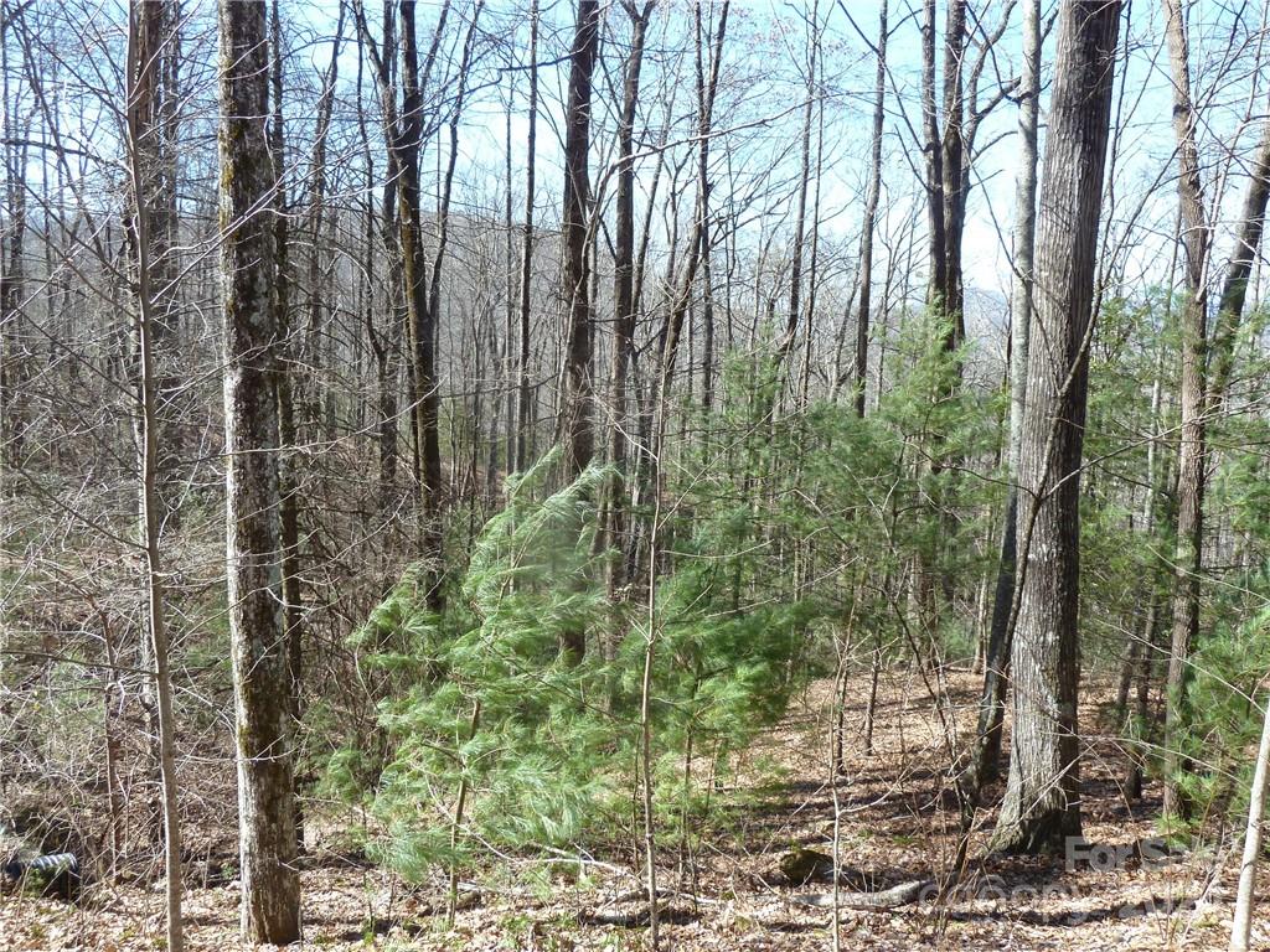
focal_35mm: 25
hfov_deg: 69.4
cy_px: 476
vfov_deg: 54.9
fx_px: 917
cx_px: 635
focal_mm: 4.1
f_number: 4
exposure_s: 1/100
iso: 80
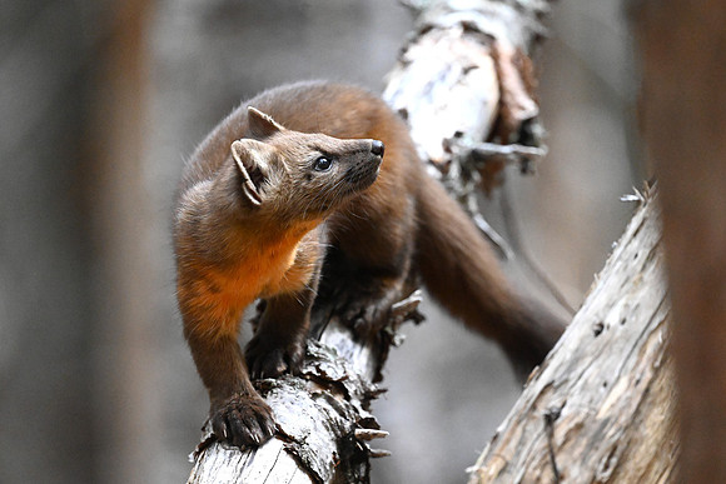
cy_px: 242
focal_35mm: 600
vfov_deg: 2.3
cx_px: 363
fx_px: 12102
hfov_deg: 3.4
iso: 11400
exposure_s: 1/640
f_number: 6.3
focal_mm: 600
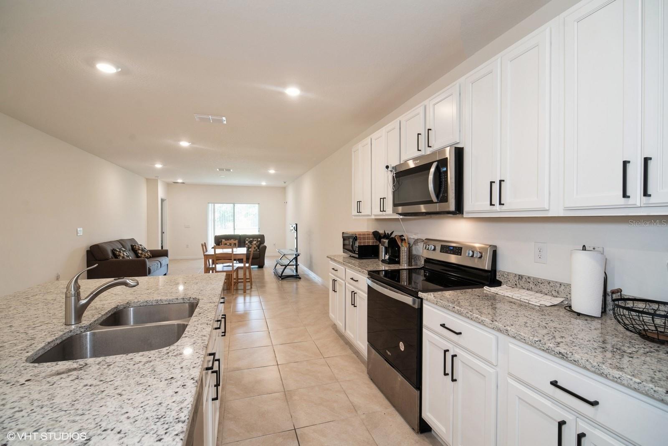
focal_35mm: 15
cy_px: 223
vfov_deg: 77.3
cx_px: 334
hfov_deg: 100.4
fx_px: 278
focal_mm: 15
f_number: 8
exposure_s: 1/4
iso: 200
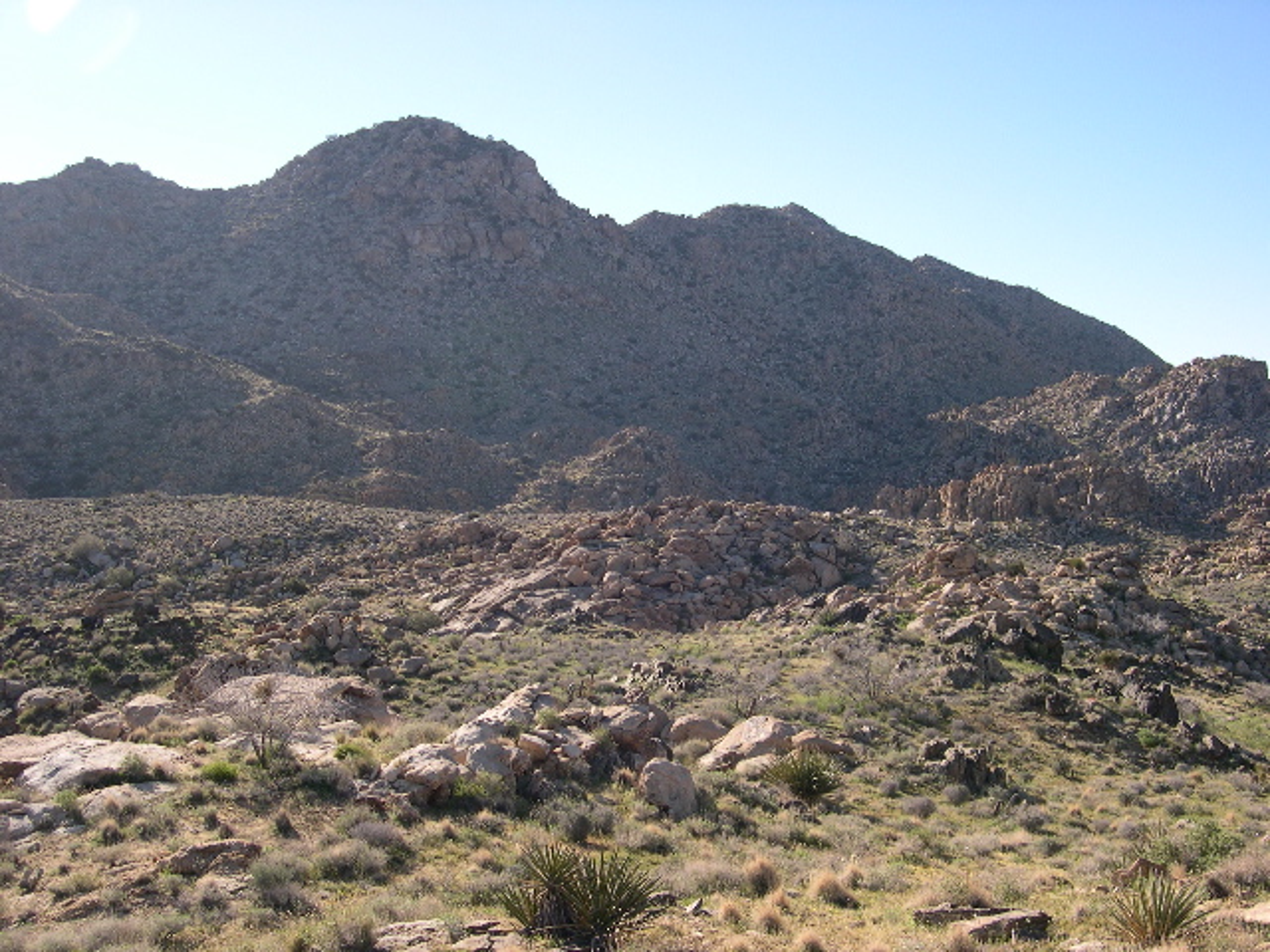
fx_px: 1394
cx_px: 635
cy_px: 476
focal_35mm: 38
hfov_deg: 49.0
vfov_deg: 37.7
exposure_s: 1/131
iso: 100
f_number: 7.6
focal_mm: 8
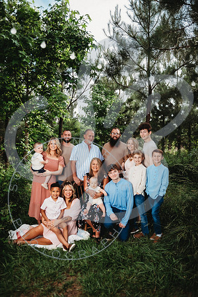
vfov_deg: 69.4
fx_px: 214
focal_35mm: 26
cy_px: 148
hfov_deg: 49.6
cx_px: 99
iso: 50
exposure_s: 1/200
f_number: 2.8
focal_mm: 26
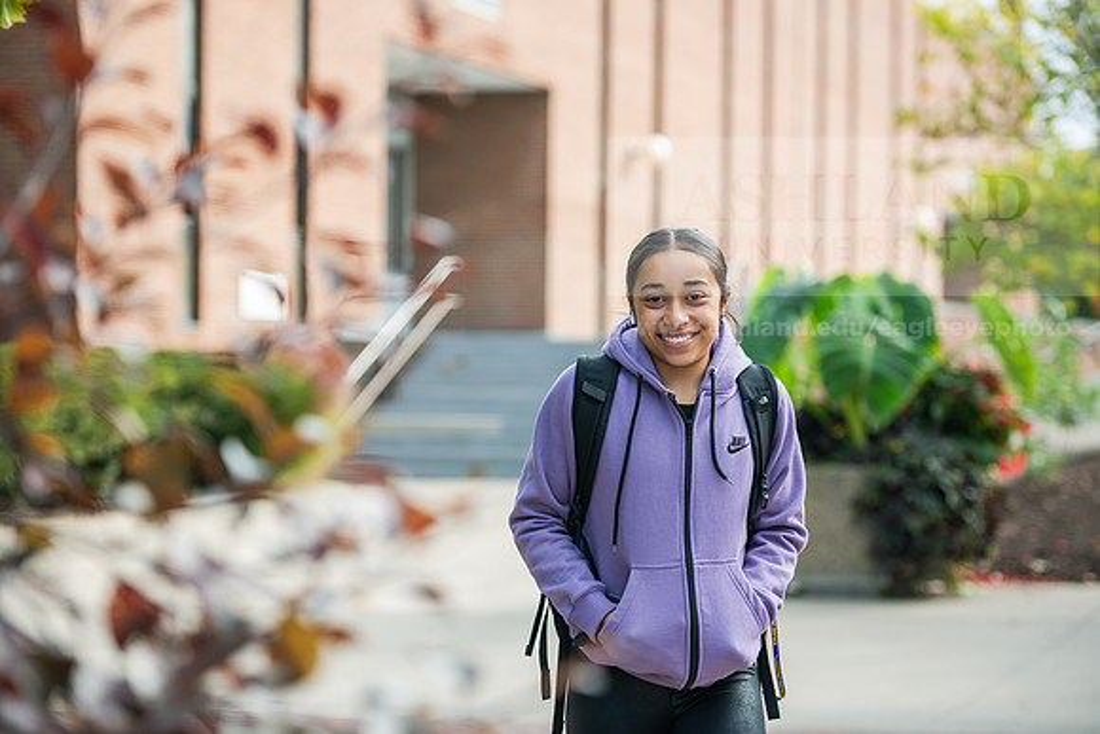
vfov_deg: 13.0
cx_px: 550
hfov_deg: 19.5
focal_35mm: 105
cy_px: 367
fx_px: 3209
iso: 100
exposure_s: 1/320
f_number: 3.2
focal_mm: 105
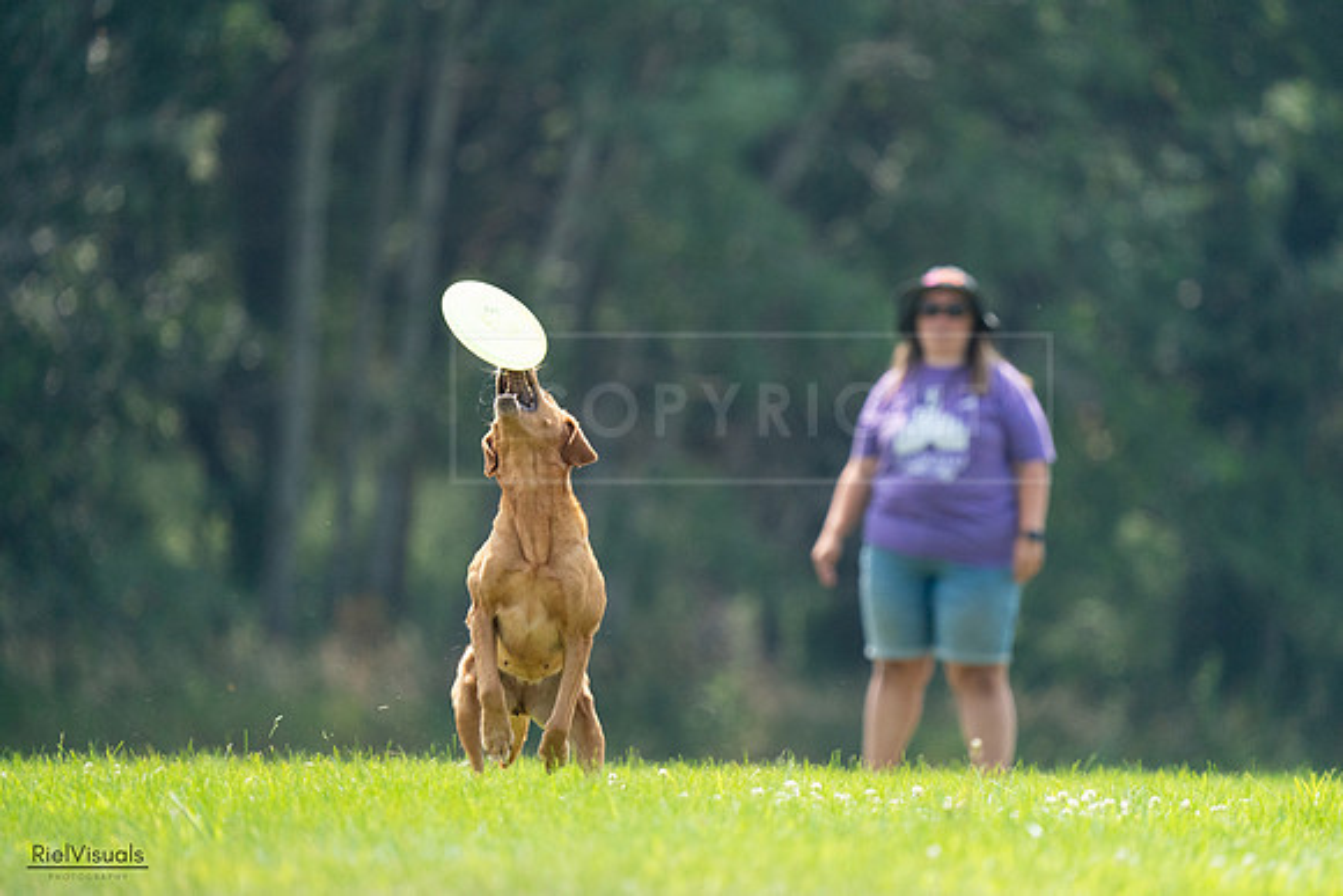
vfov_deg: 2.7
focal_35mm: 506
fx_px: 18880
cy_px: 448
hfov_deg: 4.1
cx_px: 672
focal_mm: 506
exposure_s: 1/4000
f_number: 6.3
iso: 3200
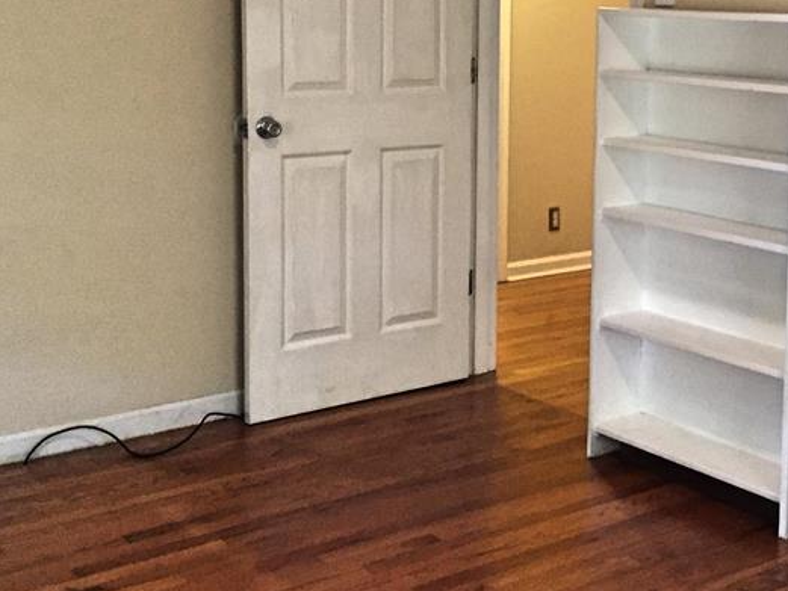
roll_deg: -1.3
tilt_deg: -4.8
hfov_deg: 33.0
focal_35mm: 57
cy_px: 135
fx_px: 1298
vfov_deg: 25.3
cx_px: 603
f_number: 2.2
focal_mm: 4.15
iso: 250
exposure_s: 1/17
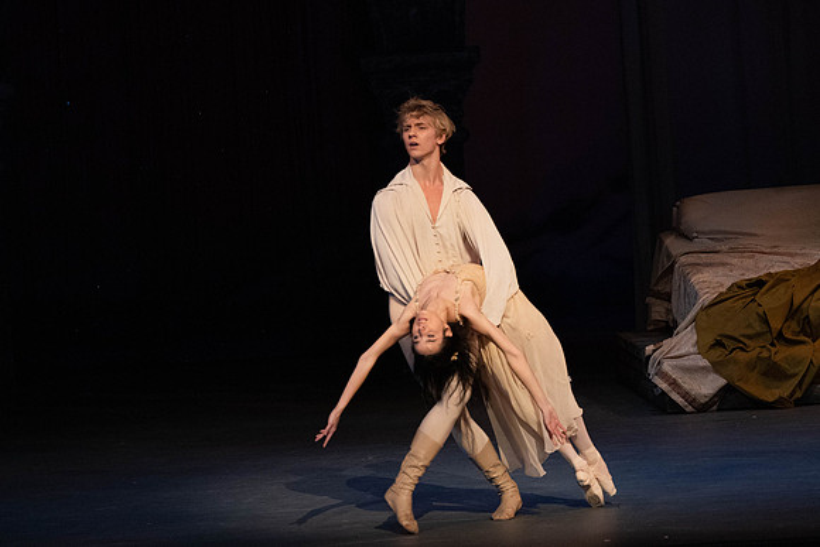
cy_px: 217
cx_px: 313
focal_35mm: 371
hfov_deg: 5.6
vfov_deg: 3.7
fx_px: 8456
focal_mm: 300
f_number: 6.3
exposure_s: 1/320
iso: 6400
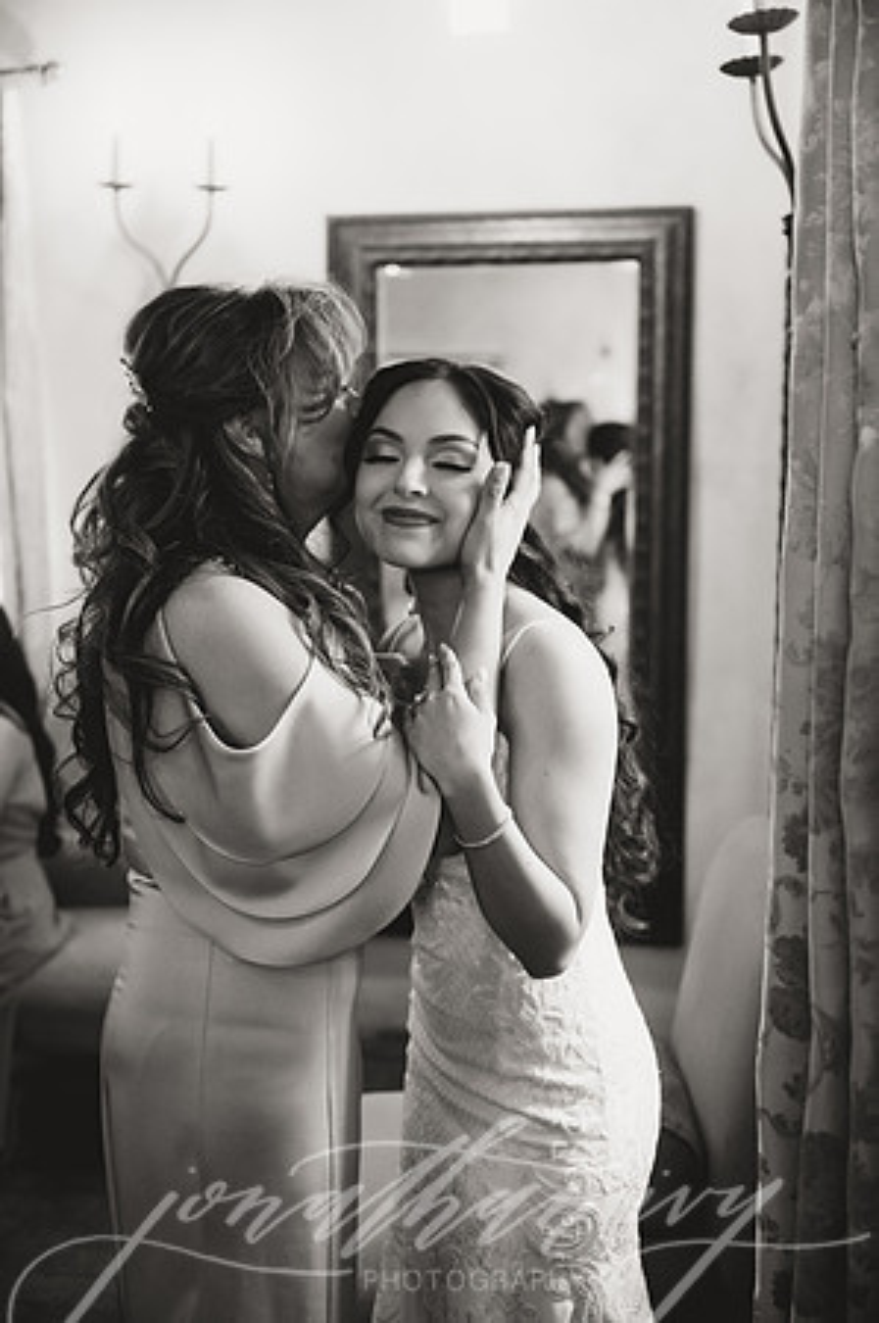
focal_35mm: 42
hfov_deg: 31.8
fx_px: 1542
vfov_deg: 46.4
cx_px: 440
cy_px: 662
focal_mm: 42
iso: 2500
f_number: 2.8
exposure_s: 1/400
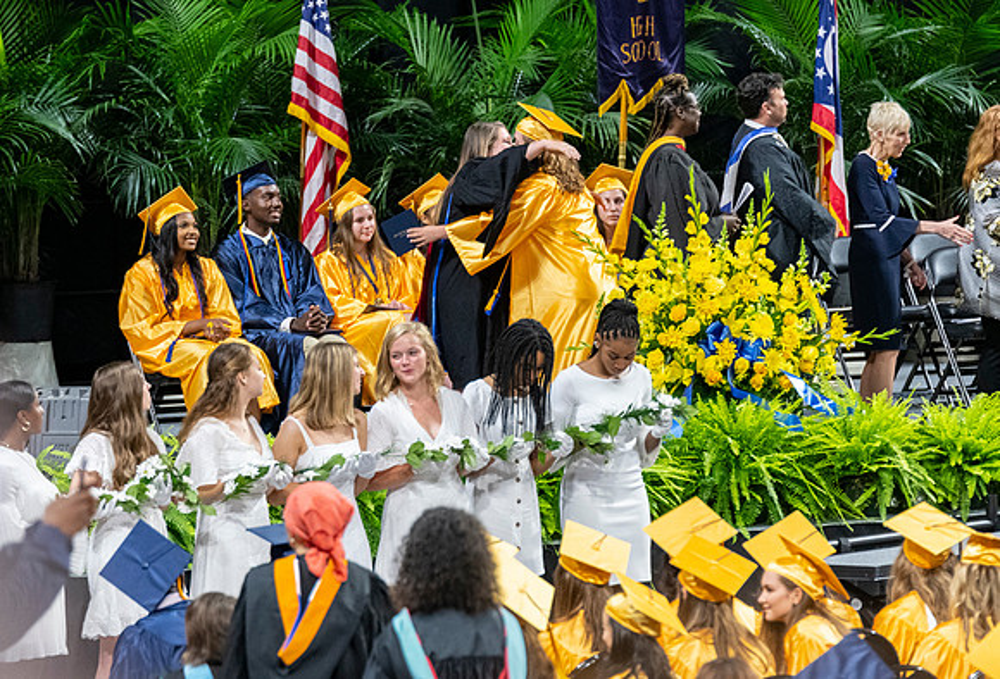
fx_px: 7908
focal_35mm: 283
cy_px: 290
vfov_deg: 4.9
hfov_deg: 7.2
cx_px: 382
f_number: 4
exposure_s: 1/200
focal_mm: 190
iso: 2000
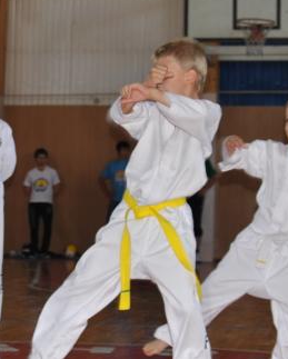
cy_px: 231
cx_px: 33
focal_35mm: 125
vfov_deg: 15.4
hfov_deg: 12.3
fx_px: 1330
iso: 100
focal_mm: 28
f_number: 2.8
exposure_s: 1/60
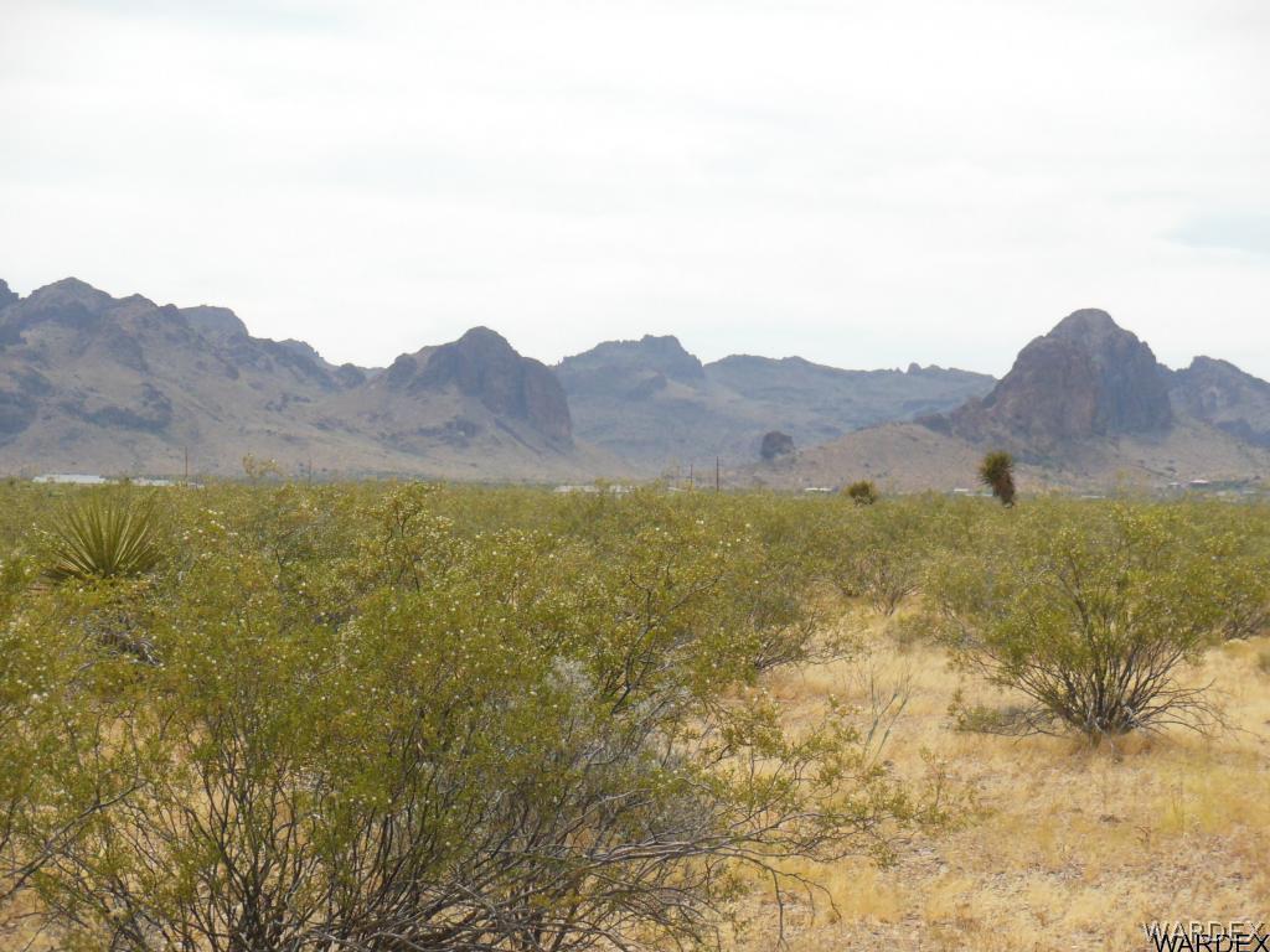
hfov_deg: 15.5
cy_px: 476
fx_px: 4659
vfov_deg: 11.7
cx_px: 635
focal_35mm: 127
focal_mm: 22.6
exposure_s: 1/640
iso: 400
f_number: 10
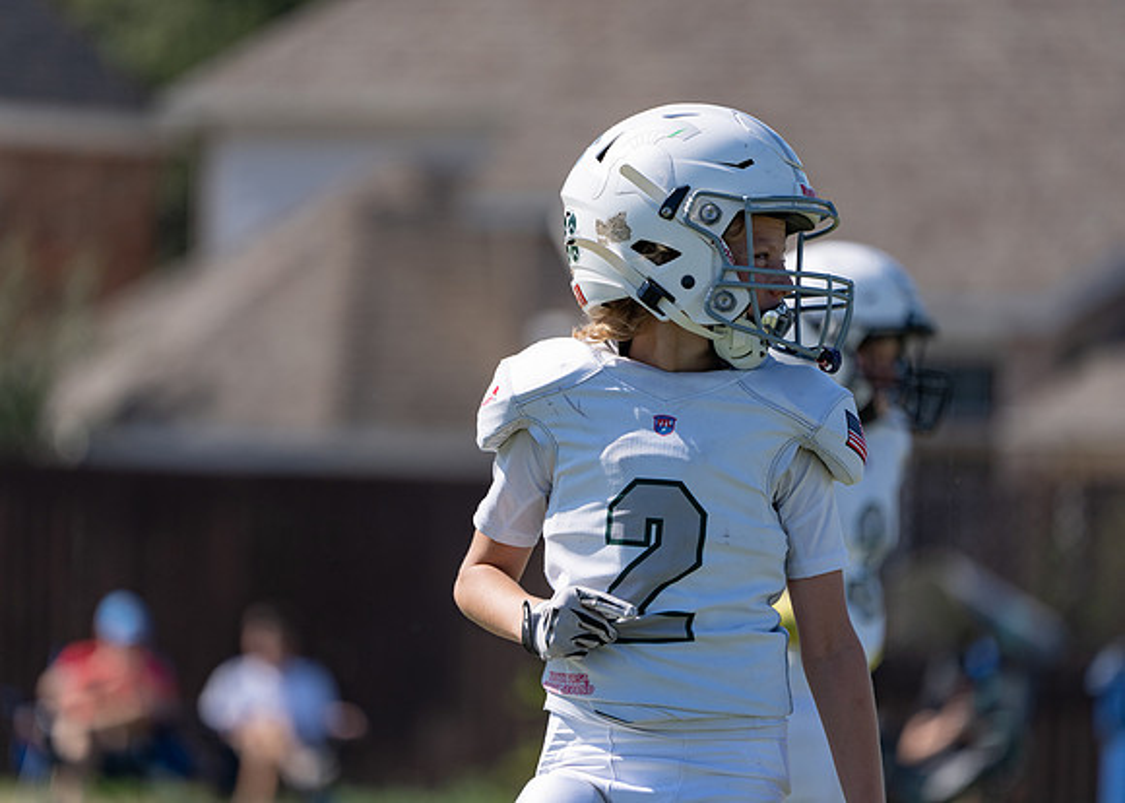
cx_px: 562
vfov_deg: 3.5
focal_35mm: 410
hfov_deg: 4.9
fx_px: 13087
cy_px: 402
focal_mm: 391
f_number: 5.6
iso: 160
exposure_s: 1/1000
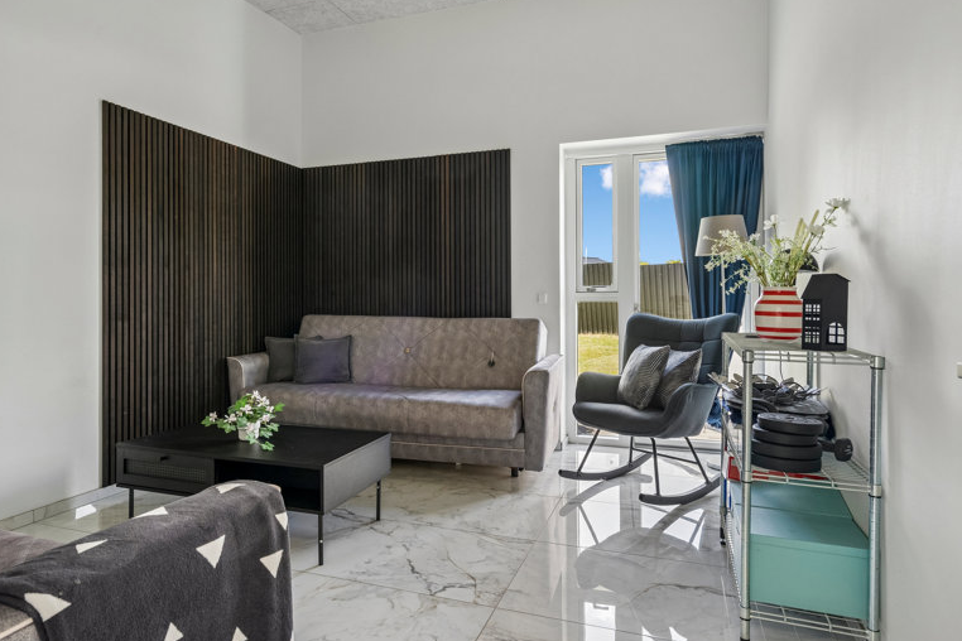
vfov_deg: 59.5
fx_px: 561
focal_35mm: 21
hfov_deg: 81.2
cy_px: 309
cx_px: 467
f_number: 8
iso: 1000
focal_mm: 20
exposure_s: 1/40
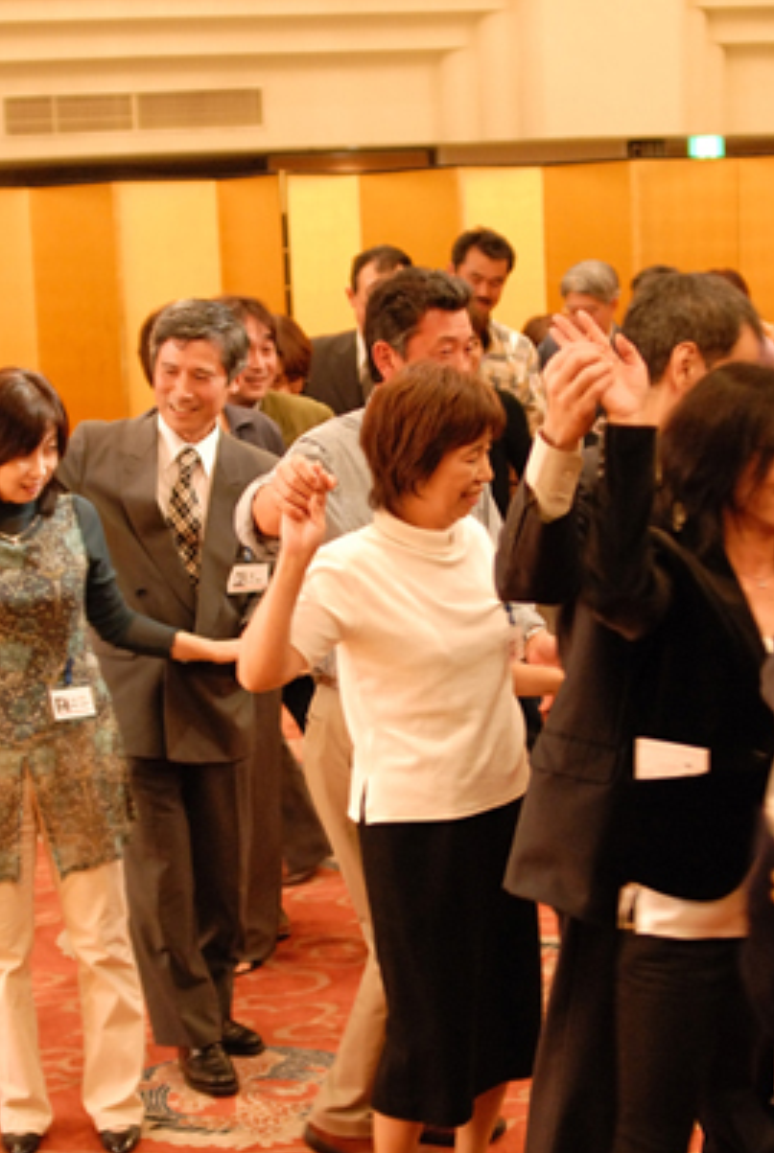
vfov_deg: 30.0
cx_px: 384
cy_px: 687
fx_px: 2151
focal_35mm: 67
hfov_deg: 20.4
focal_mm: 28
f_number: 2
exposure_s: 1/60
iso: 800
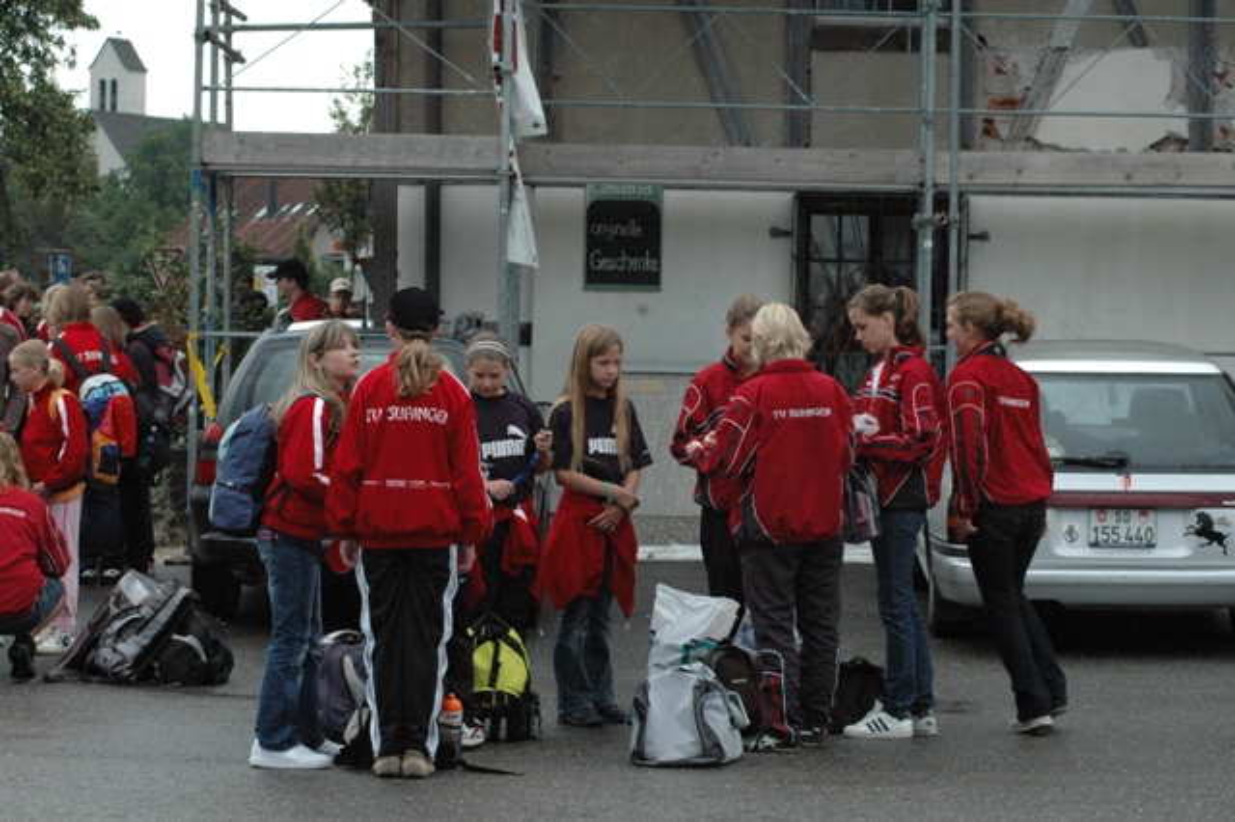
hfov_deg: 19.5
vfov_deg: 13.0
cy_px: 411
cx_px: 618
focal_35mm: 105
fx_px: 3600
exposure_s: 1/320
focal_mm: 70
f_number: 9
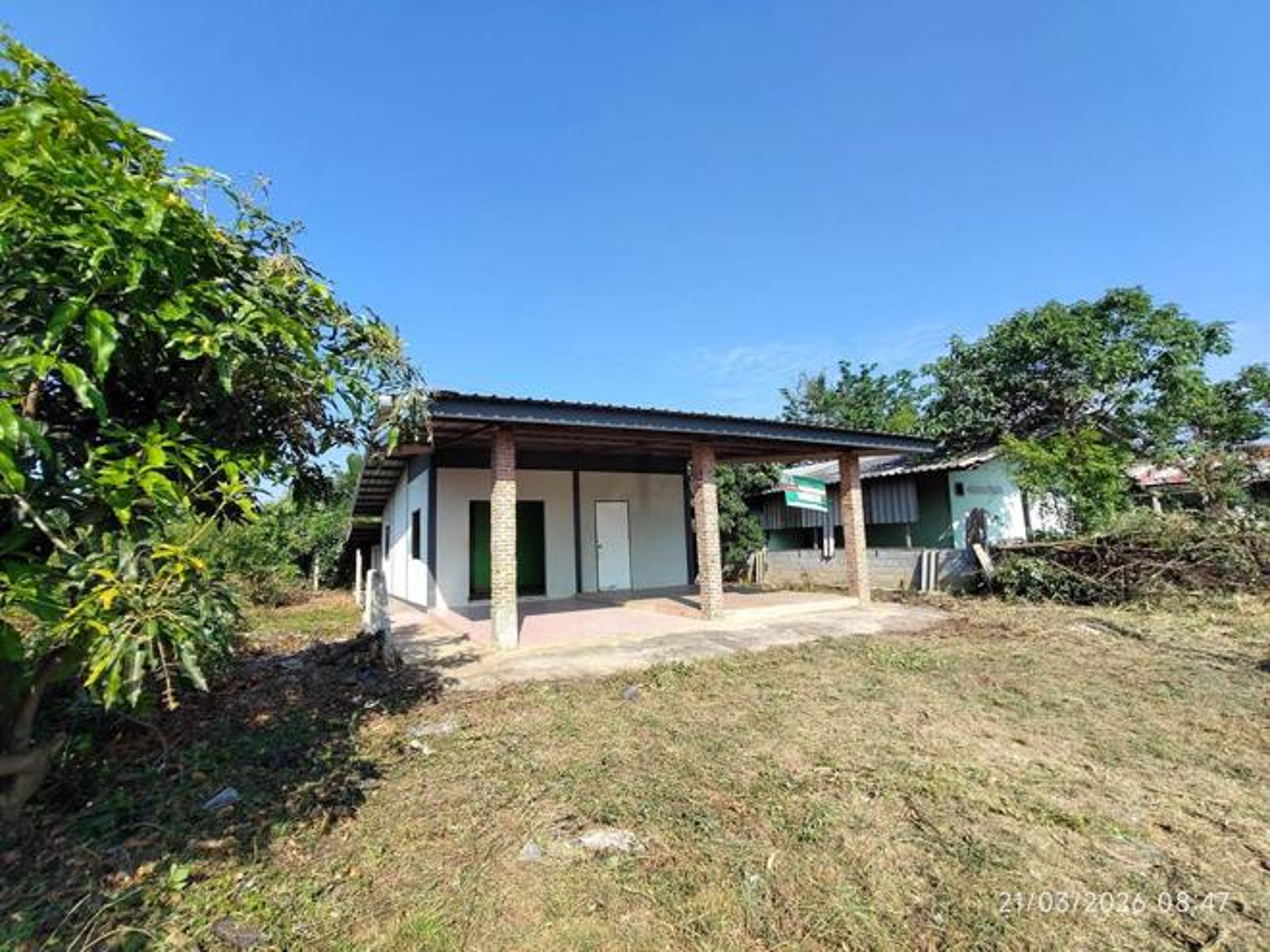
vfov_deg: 78.1
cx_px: 635
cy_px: 476
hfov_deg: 94.5
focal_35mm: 16
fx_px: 587
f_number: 2.2
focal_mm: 1.67
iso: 50
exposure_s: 1/753
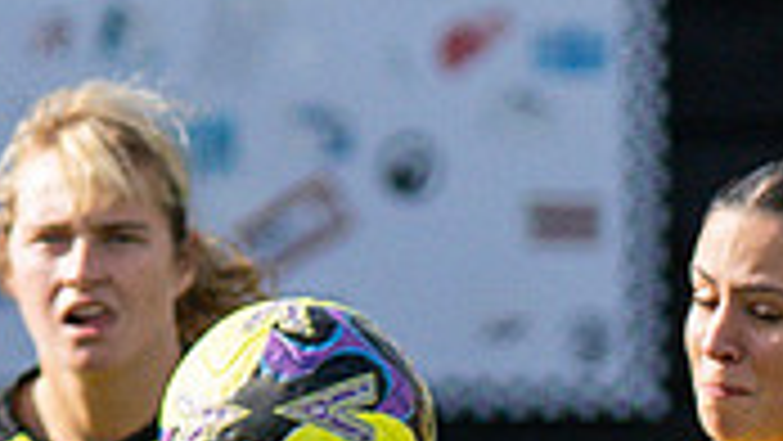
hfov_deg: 0.5
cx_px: -120
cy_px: 1023
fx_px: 85420
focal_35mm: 4113
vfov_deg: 0.3
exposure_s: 1/2000
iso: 200
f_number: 4
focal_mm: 300
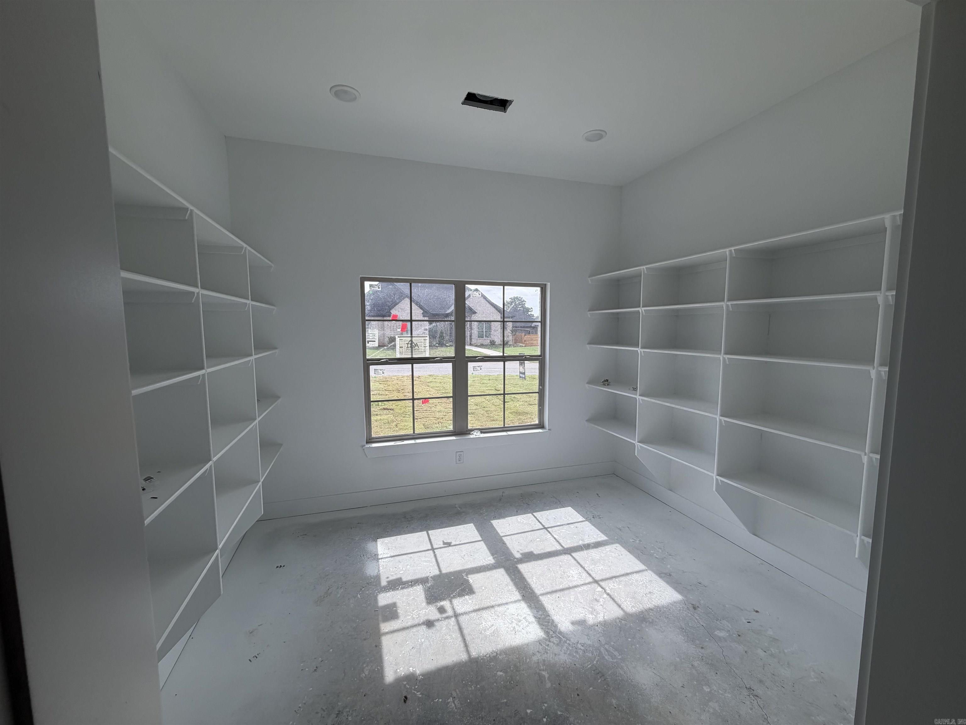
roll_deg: -0.7
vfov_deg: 85.7
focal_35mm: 14
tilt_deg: -5.0
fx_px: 391
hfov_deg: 102.1
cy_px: 362
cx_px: 483
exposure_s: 1/502
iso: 50
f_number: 2.2
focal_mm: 2.22
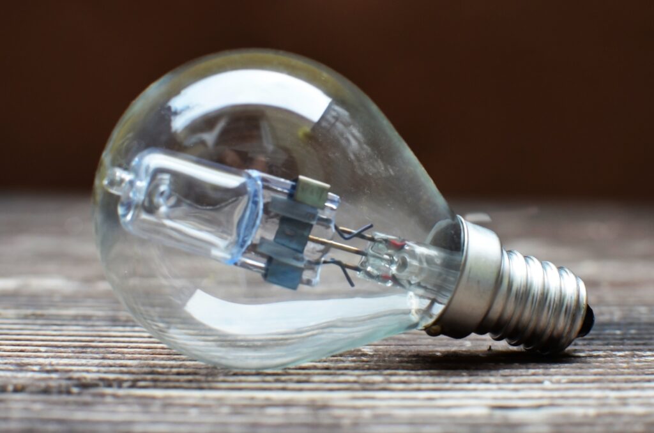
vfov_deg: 25.6
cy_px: 216
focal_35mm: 52
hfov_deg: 37.9
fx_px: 952
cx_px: 327
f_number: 6.3
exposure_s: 1/60
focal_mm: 35
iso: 500
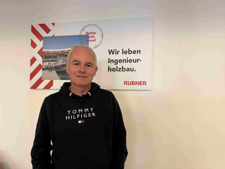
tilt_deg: +3.0
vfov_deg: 56.8
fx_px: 156
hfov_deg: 71.6
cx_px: 112
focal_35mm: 24
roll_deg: -1.1
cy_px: 84
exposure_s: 1/50
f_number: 1.78
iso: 125
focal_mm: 6.76
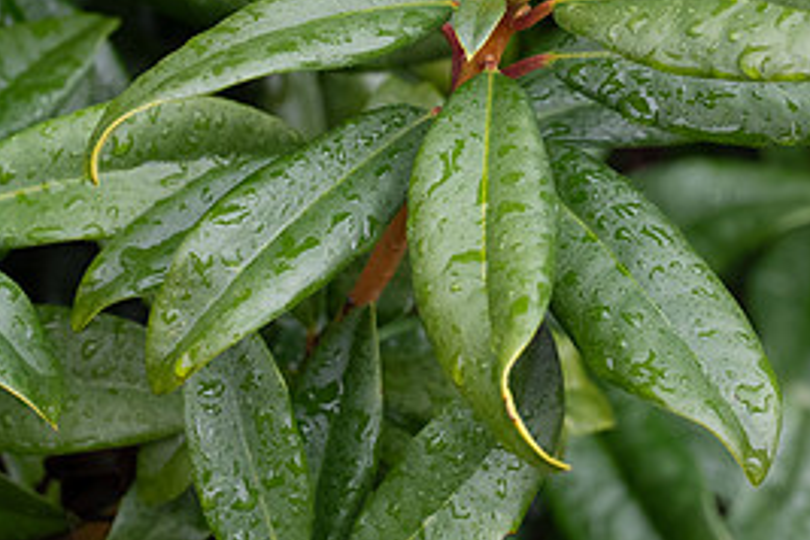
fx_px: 3127
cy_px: 35
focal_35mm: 139
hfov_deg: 14.7
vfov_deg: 9.8
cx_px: 531
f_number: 5.6
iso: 1000
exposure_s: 1/80
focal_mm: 64
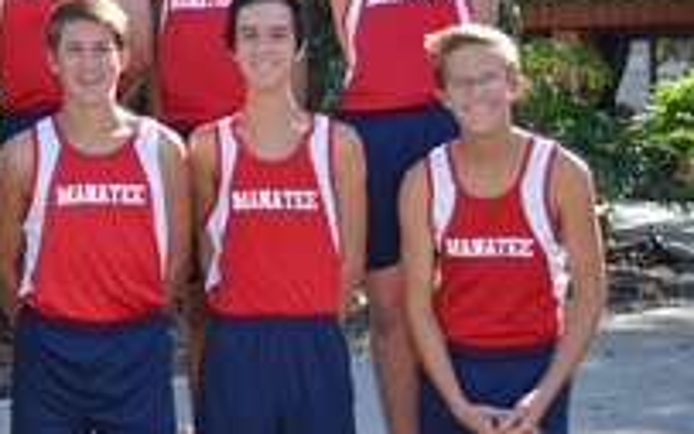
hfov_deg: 25.3
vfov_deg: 16.7
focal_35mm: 78
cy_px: 159
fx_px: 1476
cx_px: 14
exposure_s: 1/200
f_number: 4.2
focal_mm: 26
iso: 180
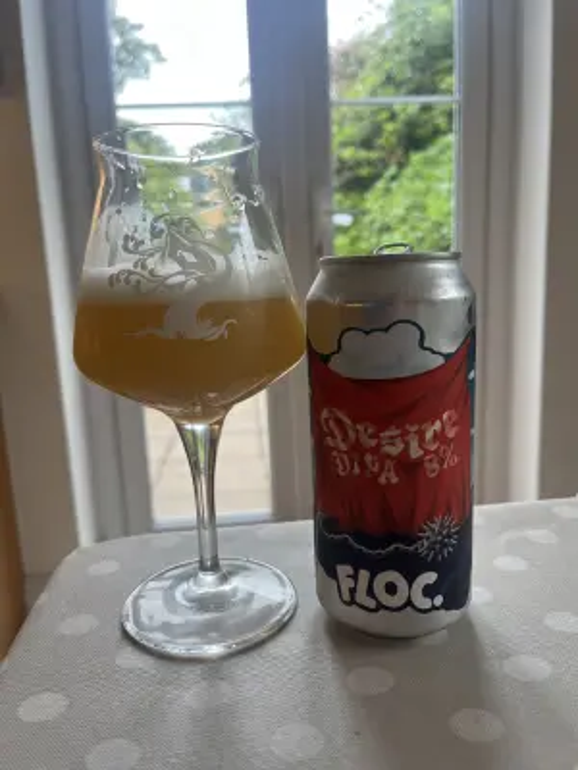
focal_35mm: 26
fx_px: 579
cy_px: 385
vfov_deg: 67.3
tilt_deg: -11.9
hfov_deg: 53.1
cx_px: 289
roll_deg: +3.2
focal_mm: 5.1
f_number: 1.6
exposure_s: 1/100
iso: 80
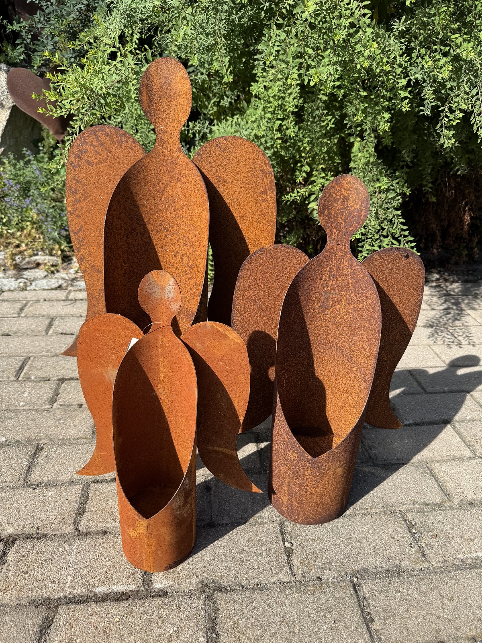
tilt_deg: -25.5
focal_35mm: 24
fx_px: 446
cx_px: 241
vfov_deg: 71.6
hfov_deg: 56.8
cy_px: 322
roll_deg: +0.7
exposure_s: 1/1767
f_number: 1.78
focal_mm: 6.76
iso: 80
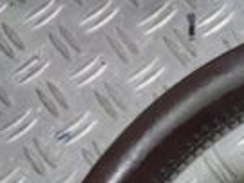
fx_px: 782
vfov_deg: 11.5
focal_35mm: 111
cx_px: 490
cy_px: 406
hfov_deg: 14.6
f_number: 1.8
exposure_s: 1/50
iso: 100
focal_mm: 5.23
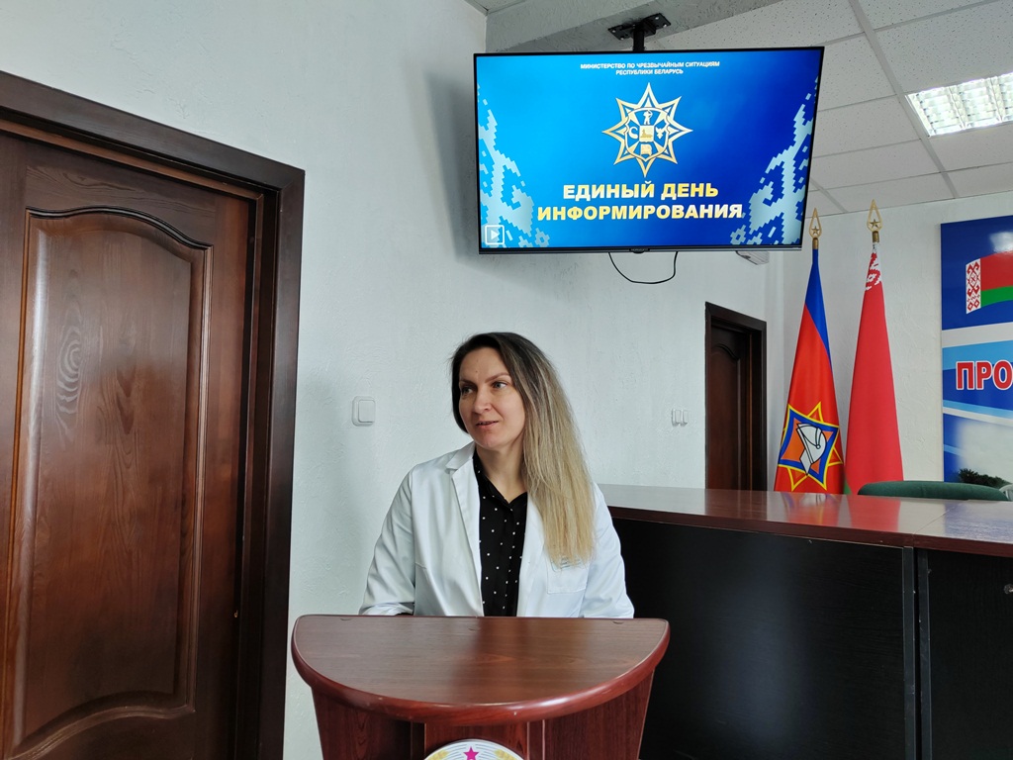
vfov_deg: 51.4
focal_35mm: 27
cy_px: 380
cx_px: 506
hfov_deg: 65.3
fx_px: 790
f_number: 1.9
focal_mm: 5.52
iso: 320
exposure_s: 1/50
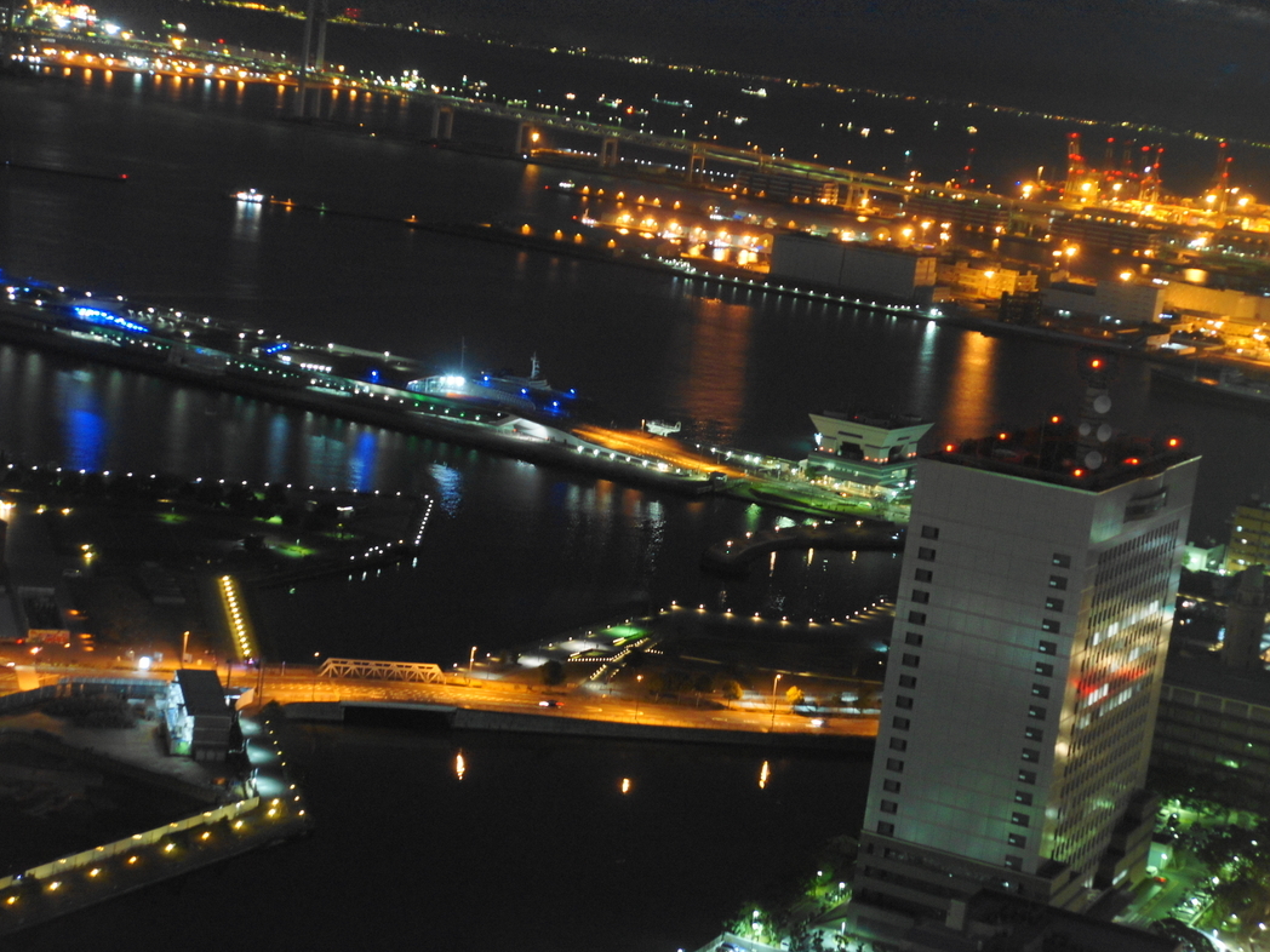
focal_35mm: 66
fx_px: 2421
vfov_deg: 22.3
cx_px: 713
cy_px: 477
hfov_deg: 29.4
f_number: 4.5
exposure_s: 1/8
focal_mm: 40
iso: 6400
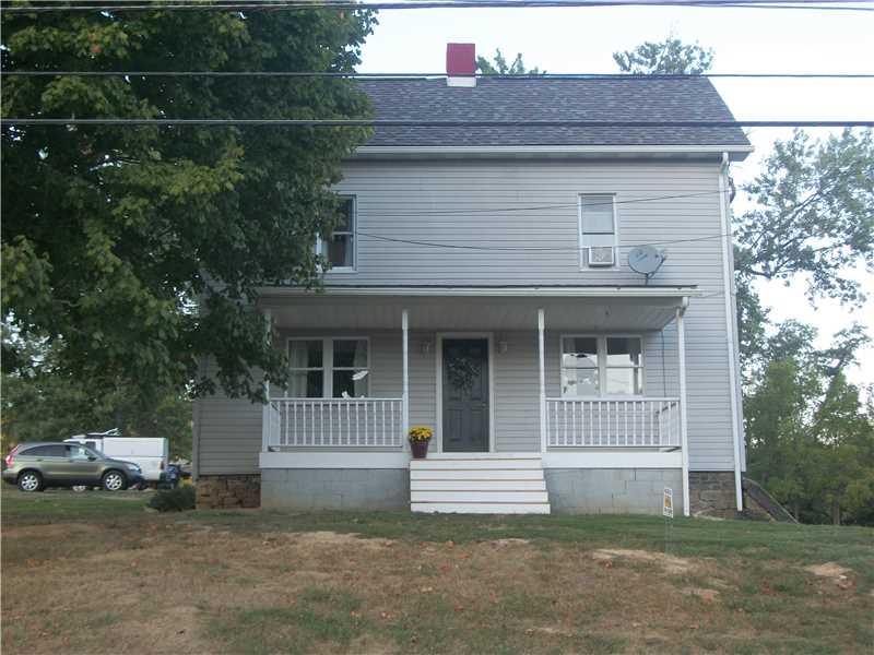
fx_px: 1262
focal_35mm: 50
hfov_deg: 38.2
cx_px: 437
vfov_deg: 29.1
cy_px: 328
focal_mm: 8.8
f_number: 3.6
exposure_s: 1/80
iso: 80
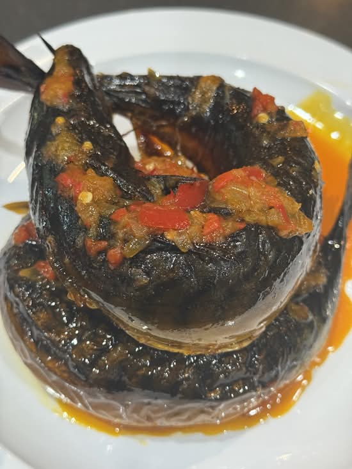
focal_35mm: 48
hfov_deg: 30.3
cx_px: 176
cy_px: 234
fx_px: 651
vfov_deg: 39.7
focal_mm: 6.76
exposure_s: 1/60
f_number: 1.78
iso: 250
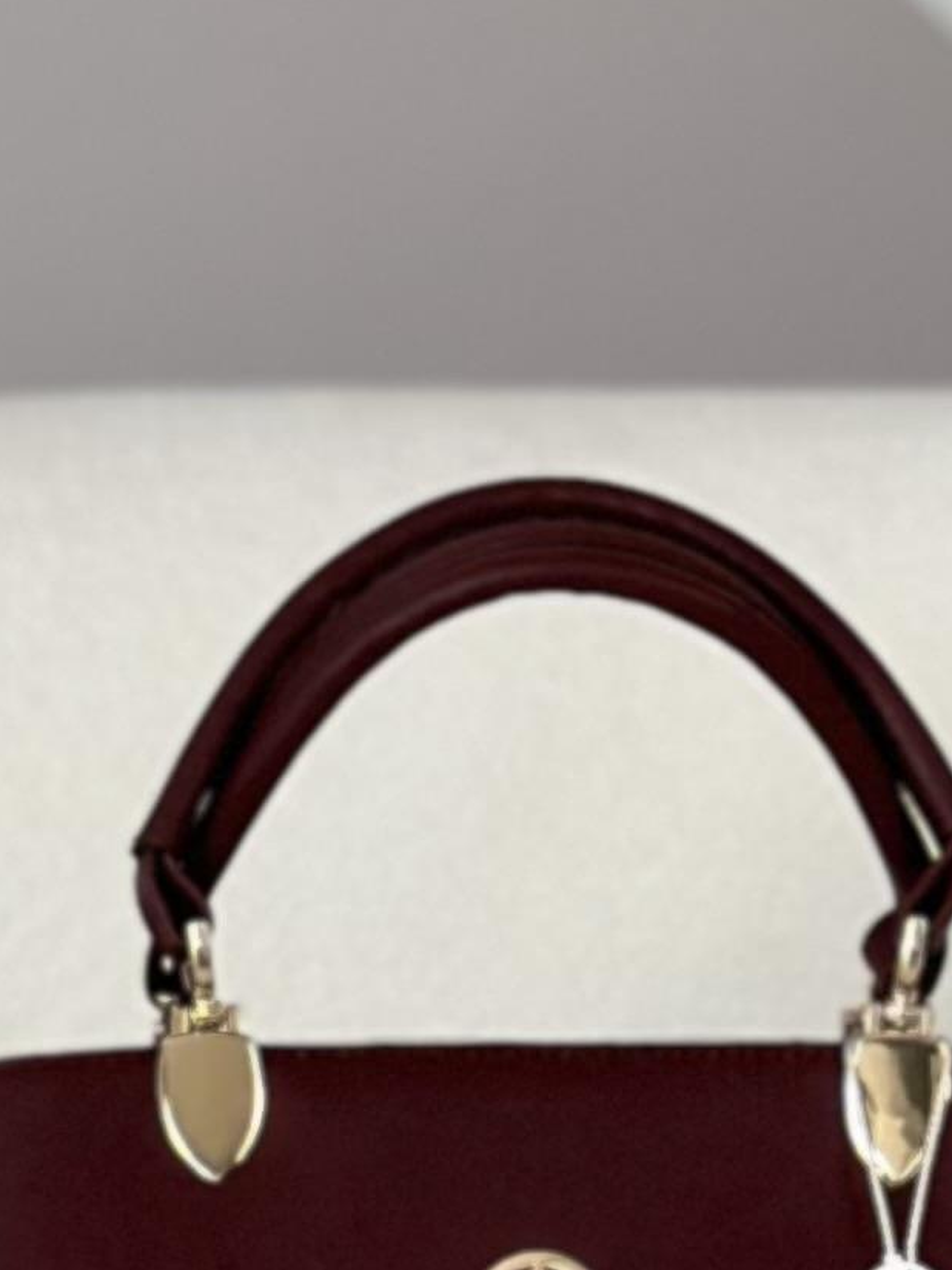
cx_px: 548
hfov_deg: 6.3
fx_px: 8617
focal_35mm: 235
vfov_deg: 8.4
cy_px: 729
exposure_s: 1/414
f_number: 1.78
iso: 80
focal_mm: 6.86
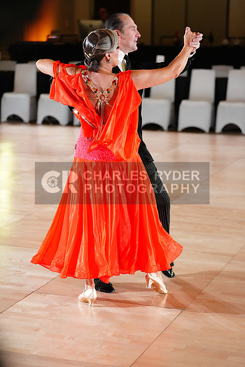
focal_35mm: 88
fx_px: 898
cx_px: 122
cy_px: 184
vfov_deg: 23.1
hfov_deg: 15.5
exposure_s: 1/400
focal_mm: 88
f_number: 2.8
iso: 3200
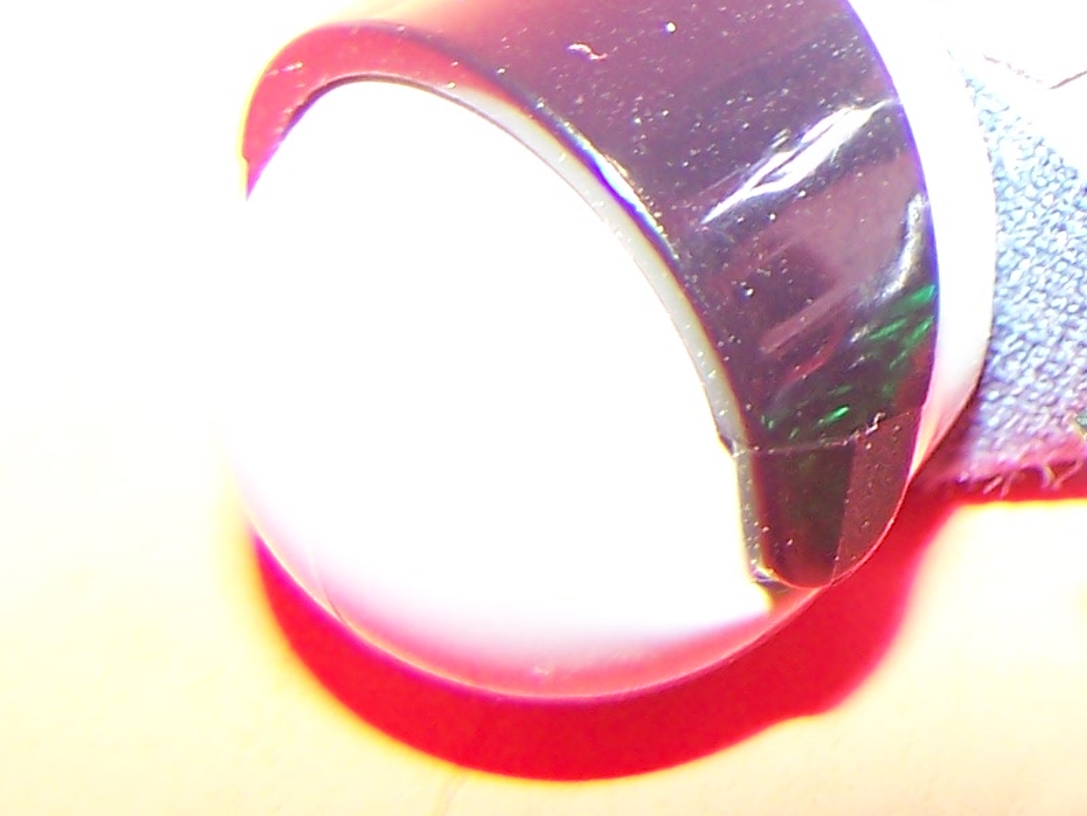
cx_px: 1782
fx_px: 4617
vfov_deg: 9.8
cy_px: -390
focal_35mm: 147
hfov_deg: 12.5
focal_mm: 6.3
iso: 80
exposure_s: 1/60
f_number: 2.8
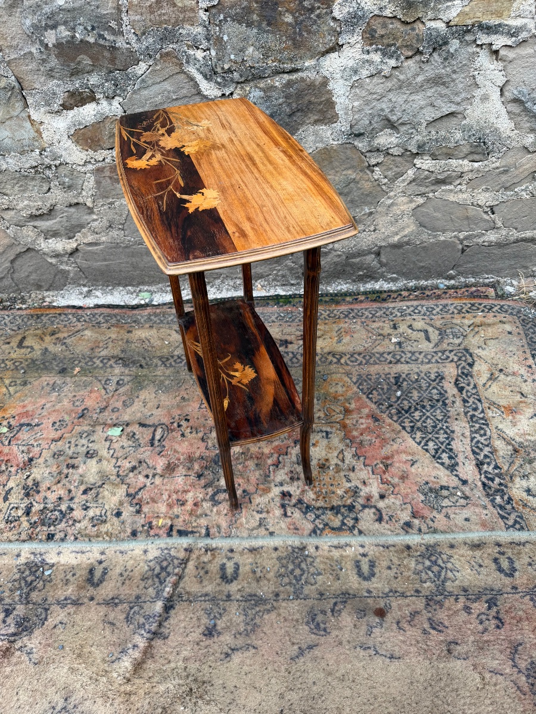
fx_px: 495
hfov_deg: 56.8
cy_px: 357
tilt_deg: -43.0
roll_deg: +3.2
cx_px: 268
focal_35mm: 24
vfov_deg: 71.6
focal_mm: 6.76
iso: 50
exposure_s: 1/121
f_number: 1.78
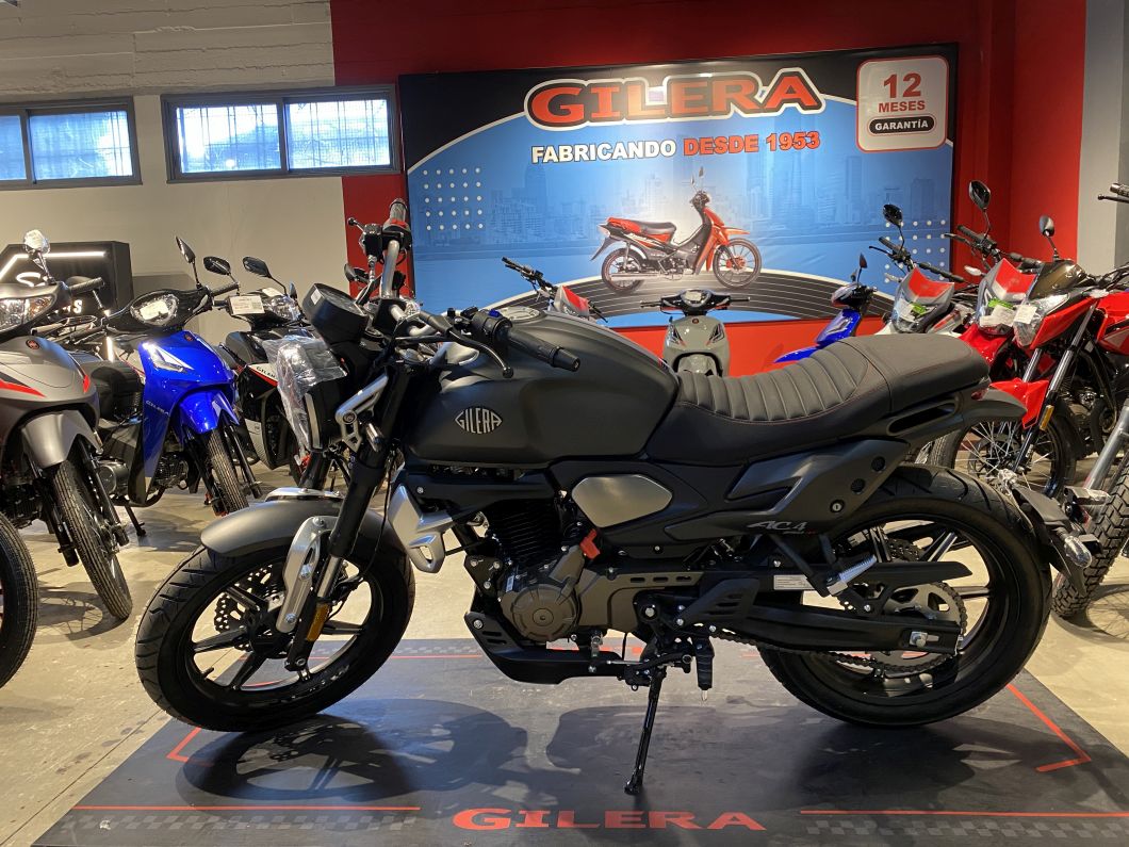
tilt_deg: -6.7
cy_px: 424
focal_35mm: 26
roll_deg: +2.1
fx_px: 848
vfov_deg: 53.1
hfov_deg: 67.3
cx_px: 564
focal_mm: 4.25
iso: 160
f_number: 1.8
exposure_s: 1/50
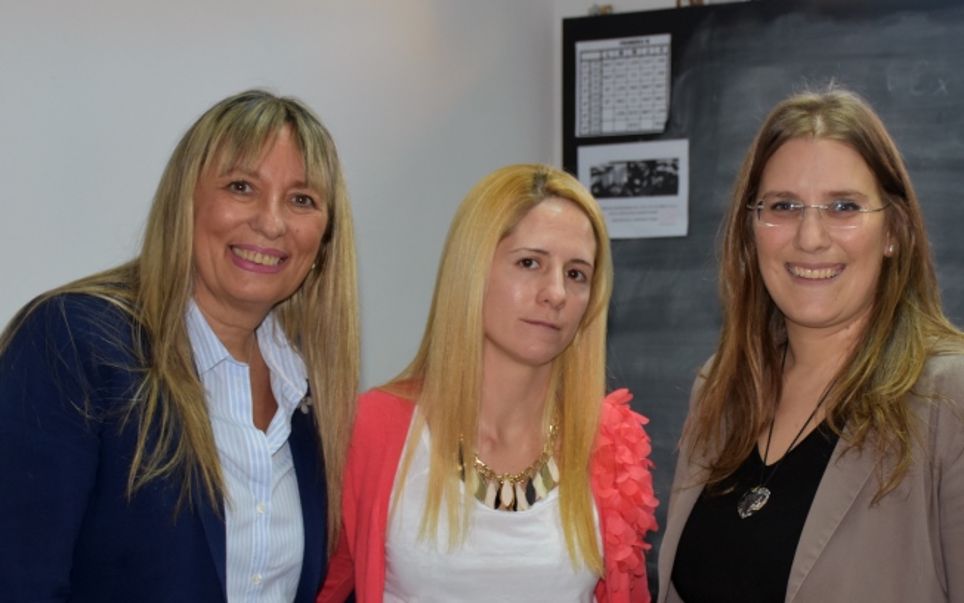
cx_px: 662
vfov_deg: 18.1
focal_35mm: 72
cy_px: 415
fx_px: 1892
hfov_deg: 28.3
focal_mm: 30
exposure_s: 1/60
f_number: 4
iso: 800
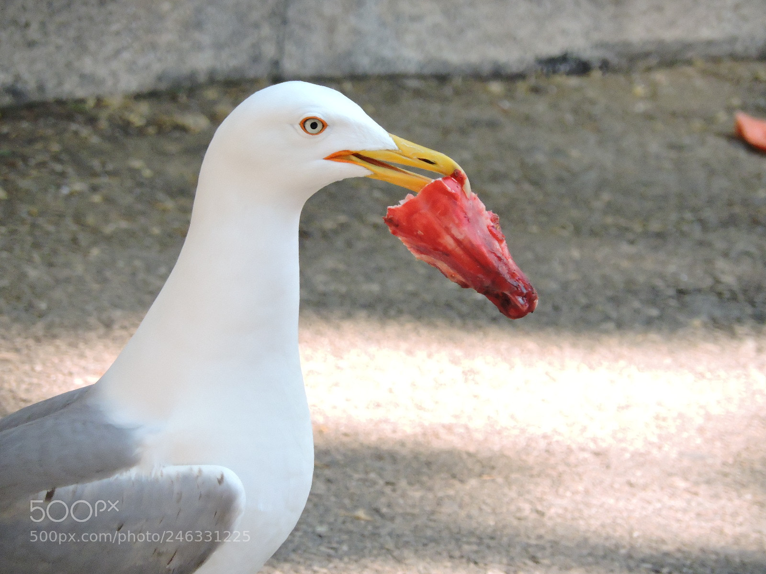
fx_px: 13277
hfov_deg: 3.3
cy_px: 287
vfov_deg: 2.5
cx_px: 383
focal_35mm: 600
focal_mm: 107
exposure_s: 1/500
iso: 720
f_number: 4.9
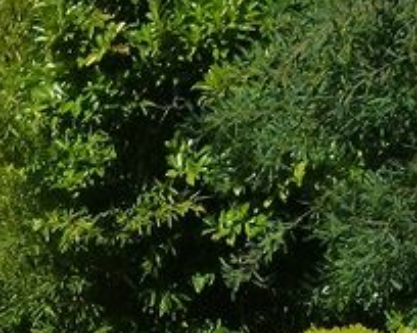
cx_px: -168
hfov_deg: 8.4
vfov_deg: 6.7
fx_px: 2776
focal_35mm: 225
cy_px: 580
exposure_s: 1/1300
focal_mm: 8.5
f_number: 4
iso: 160
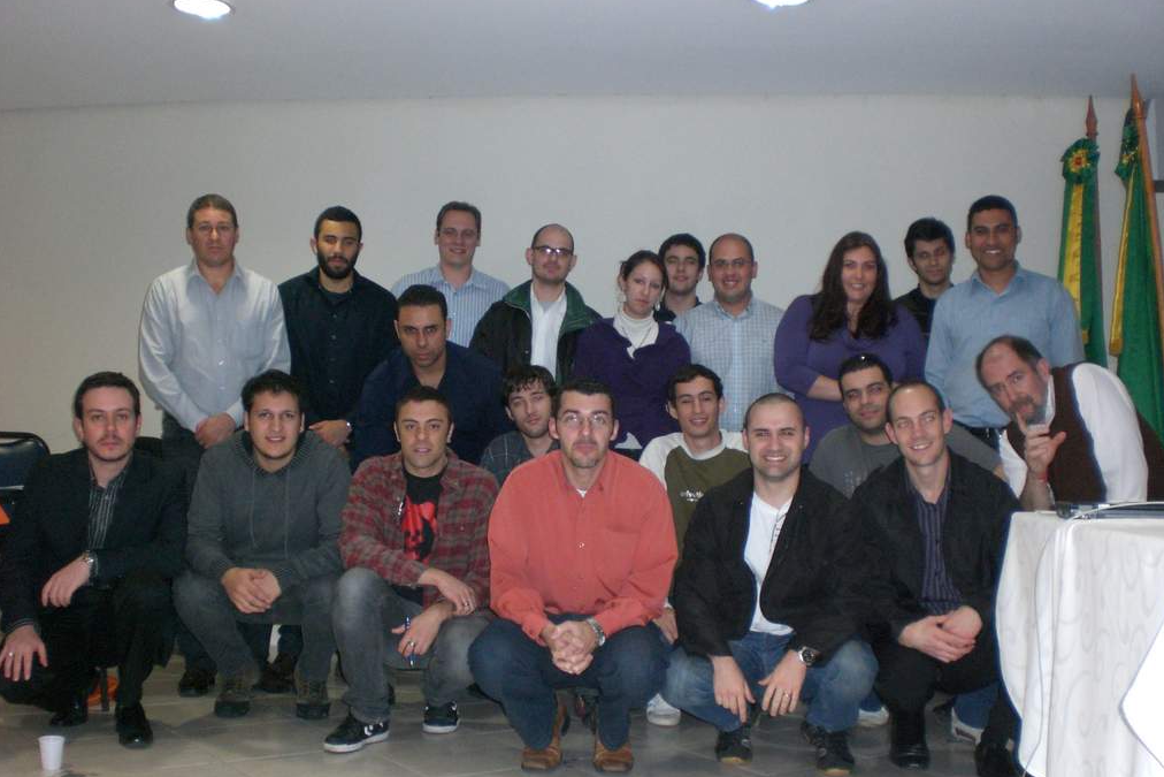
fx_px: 1293
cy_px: 431
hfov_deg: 48.5
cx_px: 585
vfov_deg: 33.4
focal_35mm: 40
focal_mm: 6.3
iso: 200
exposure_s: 1/60
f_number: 3.1
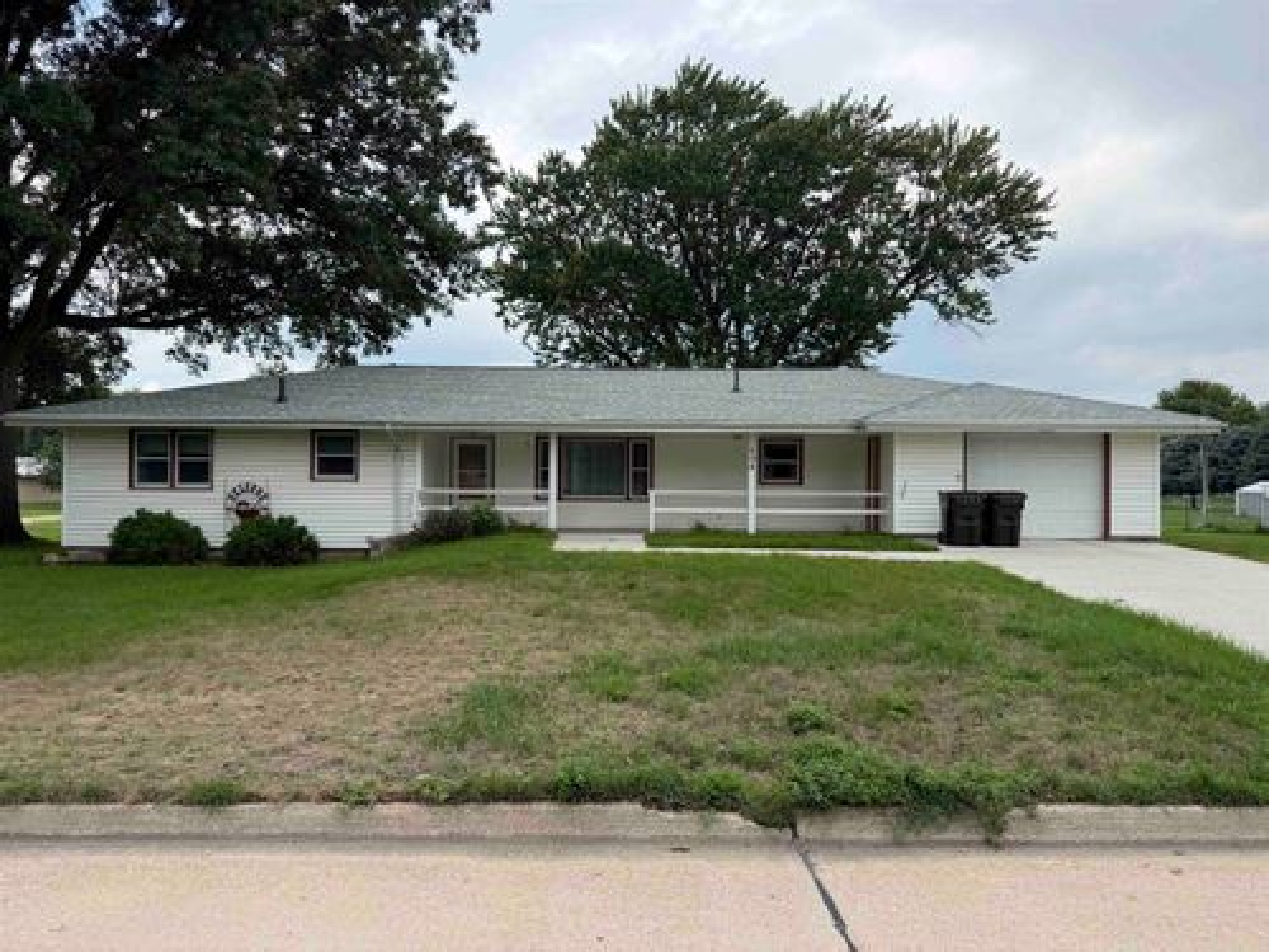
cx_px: 634
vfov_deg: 56.8
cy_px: 476
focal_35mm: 24
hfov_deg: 71.6
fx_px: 880
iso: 100
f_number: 1.78
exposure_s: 1/2703
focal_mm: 6.76
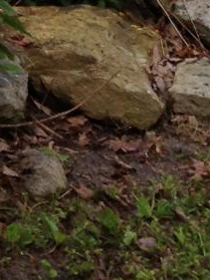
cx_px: -515
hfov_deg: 5.5
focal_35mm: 249
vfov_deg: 7.3
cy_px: -470
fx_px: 2013
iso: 50
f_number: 2.4
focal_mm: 4.28
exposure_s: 1/581
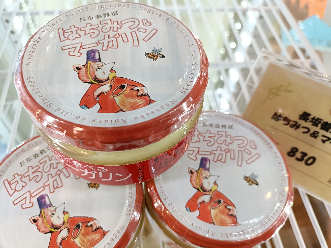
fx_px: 239
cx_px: 166
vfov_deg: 54.9
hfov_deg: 69.4
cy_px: 124
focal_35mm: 25
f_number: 1.7
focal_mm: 4.7
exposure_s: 1/60
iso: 640
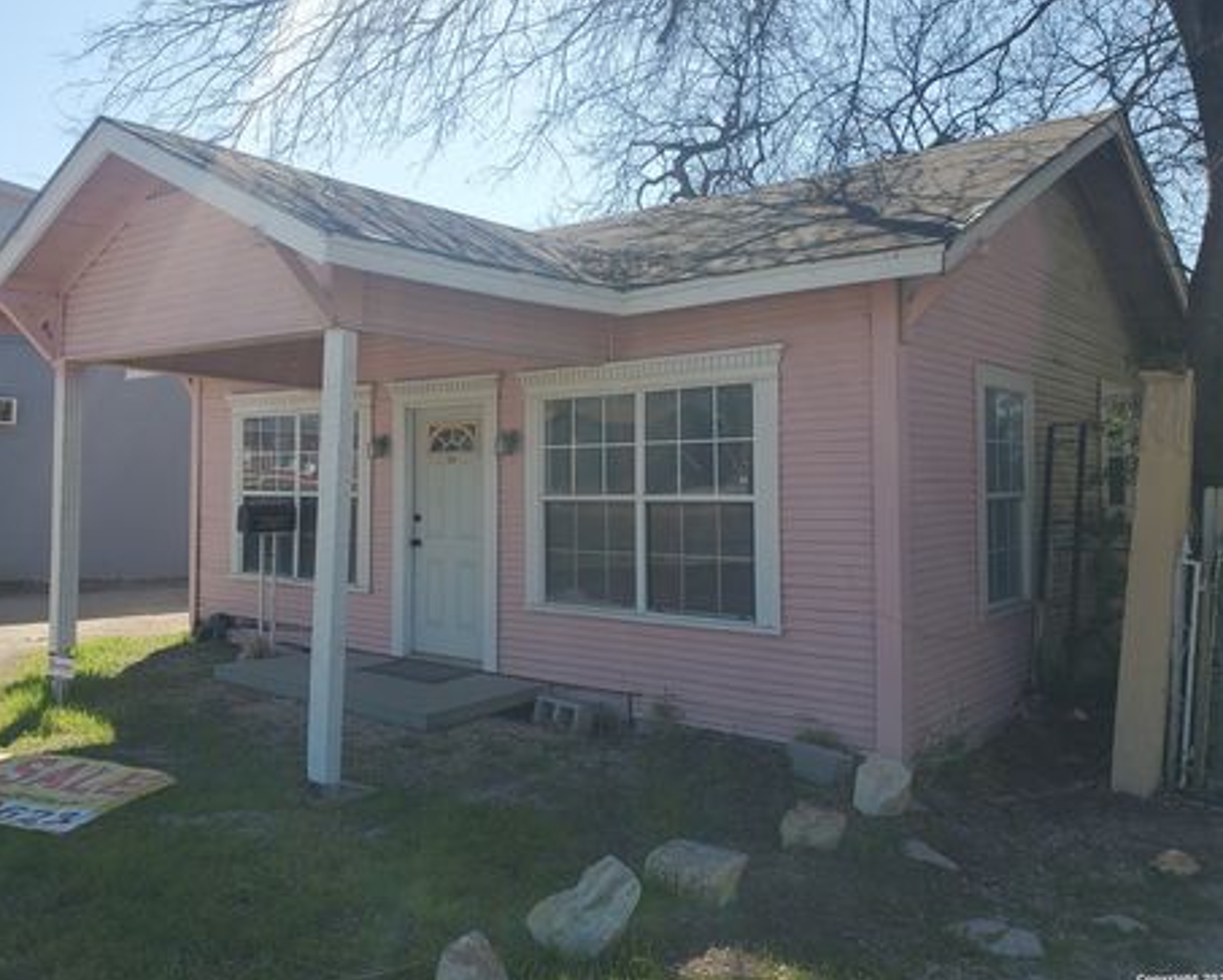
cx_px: 562
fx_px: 1014
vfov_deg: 51.6
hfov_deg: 62.1
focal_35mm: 28
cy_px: 495
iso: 50
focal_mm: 4.3
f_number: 2.4
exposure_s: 1/1183
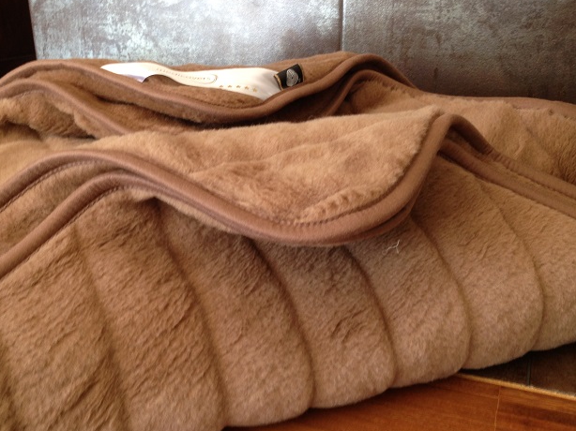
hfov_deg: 43.8
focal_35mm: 43
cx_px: 263
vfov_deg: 33.6
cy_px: 224
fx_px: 715
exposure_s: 1/20
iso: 64
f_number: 2.4
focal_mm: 4.12
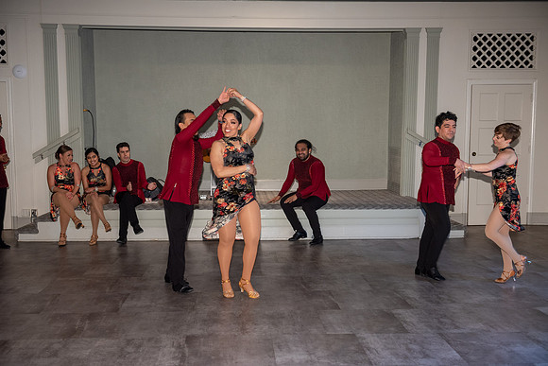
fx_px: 609
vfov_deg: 33.4
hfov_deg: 48.4
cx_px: 274
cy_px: 183
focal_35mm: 40
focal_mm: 40
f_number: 4
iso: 800
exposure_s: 1/60
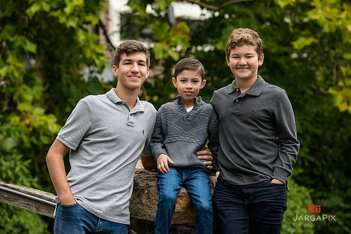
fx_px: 1316
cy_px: 117
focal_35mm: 135
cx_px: 176
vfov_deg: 10.2
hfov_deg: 15.2
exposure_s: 1/400
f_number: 5.6
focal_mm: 135
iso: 1000
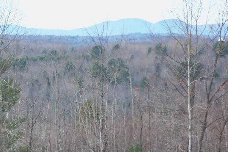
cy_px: 121
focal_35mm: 310
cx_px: 46
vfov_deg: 4.4
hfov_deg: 6.6
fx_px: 1964
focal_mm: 31.3
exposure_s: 1/160
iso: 125
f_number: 4.8
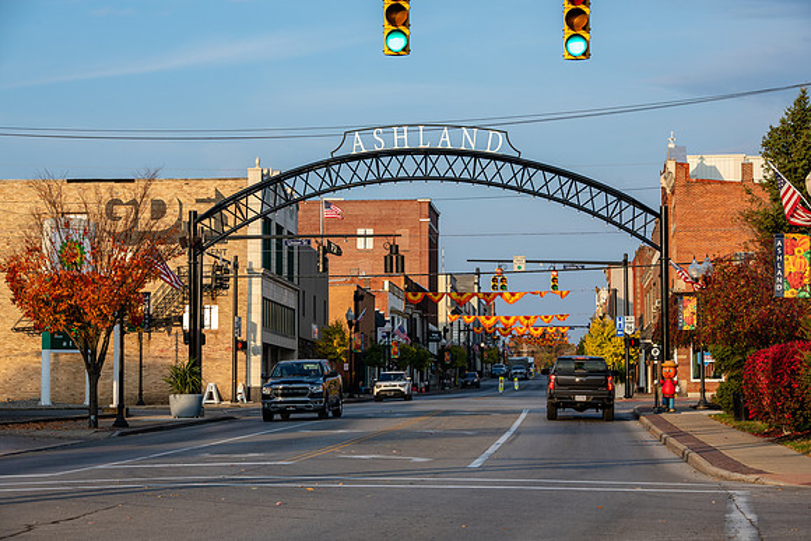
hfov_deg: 20.0
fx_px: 2298
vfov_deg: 13.4
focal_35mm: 102
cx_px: 406
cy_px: 270
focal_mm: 102
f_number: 8
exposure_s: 1/250
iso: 200
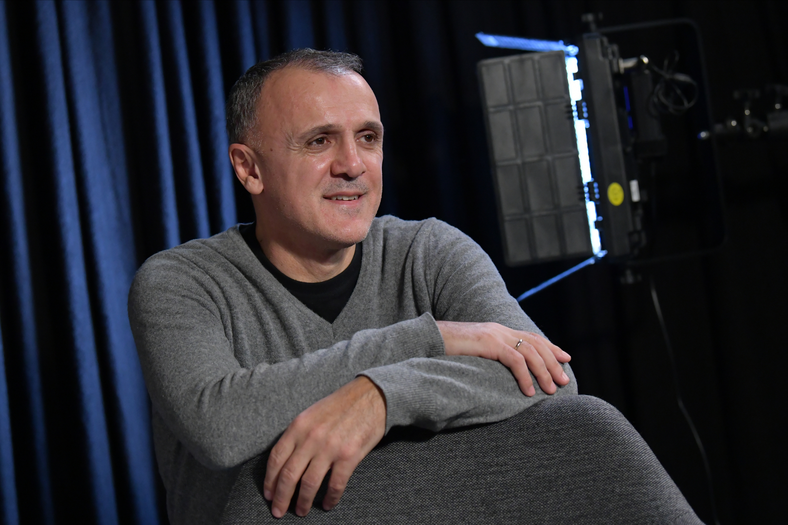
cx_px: 394
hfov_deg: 22.1
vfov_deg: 14.9
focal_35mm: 92
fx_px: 2014
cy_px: 262
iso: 2500
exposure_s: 1/400
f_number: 4
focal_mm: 92
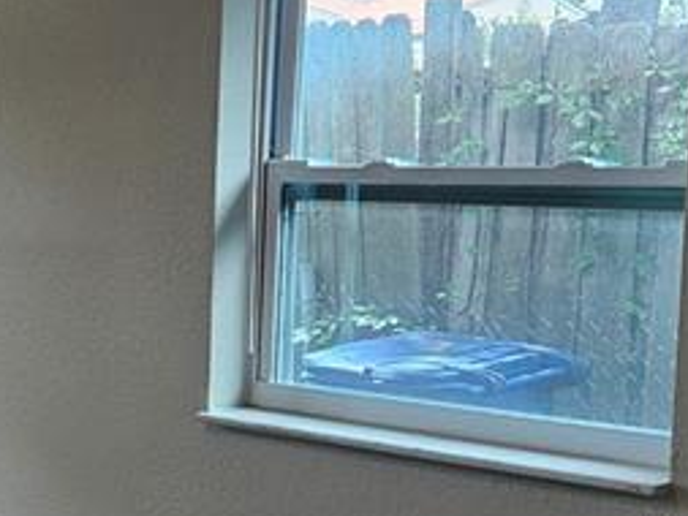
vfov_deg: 15.8
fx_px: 1849
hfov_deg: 18.8
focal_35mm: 93
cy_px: 383
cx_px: -321
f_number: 1.8
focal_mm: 5.4
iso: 100
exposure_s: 1/120
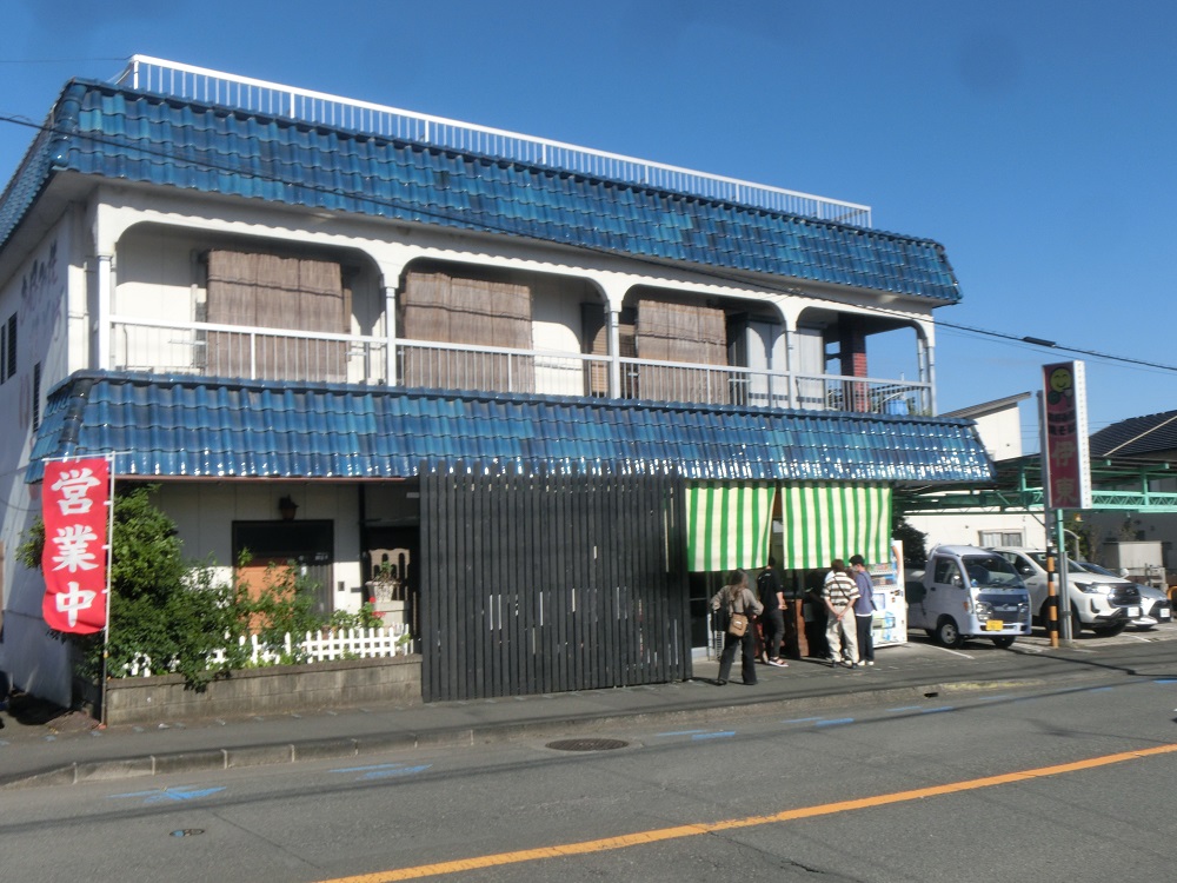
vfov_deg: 42.9
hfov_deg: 55.4
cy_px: 442
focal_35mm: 33
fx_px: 1122
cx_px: 588
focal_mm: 5.93
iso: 80
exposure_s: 1/160
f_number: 9.4
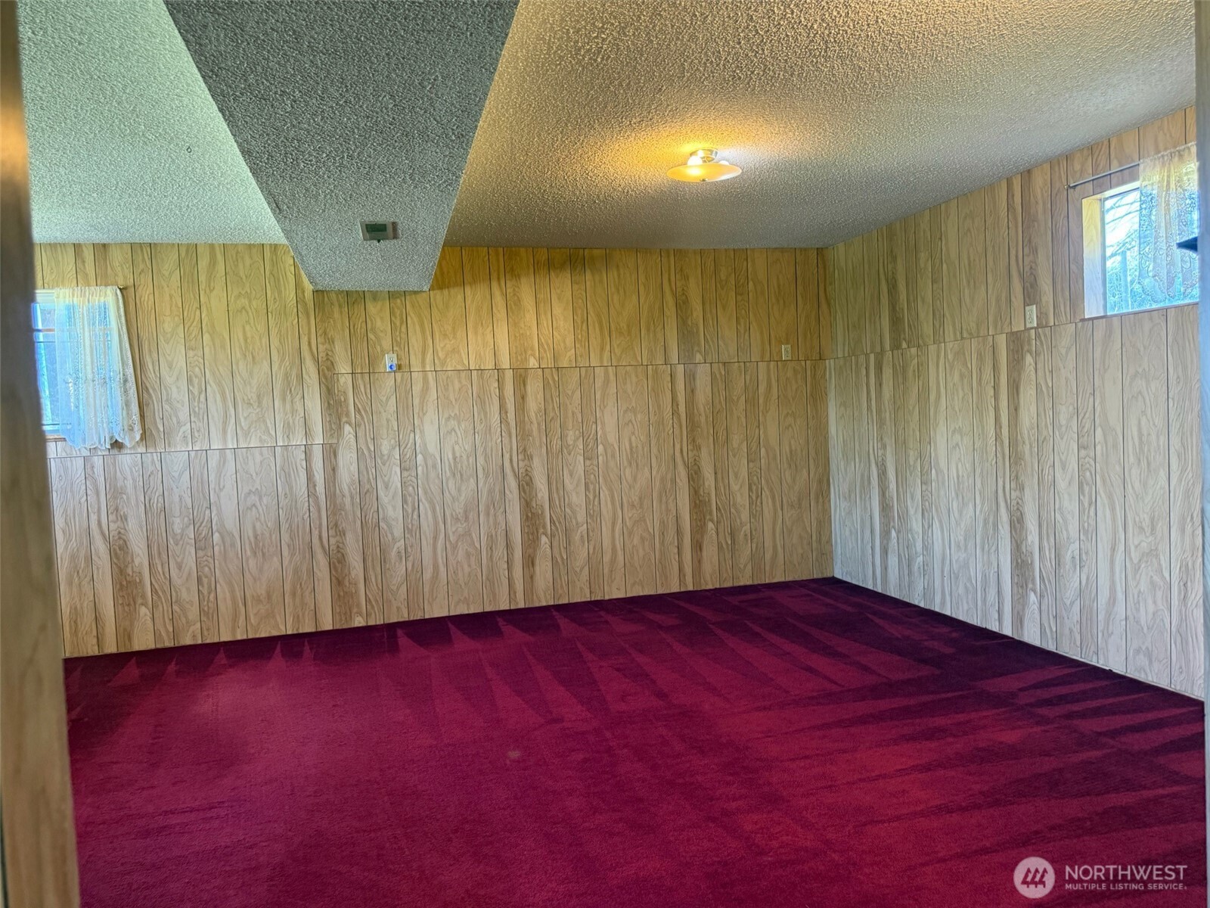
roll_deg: +2.6
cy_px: 454
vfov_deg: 56.8
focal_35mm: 24
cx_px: 605
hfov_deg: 71.6
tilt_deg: -2.5
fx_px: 839
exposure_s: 1/60
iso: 320
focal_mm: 6.76
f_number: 1.78
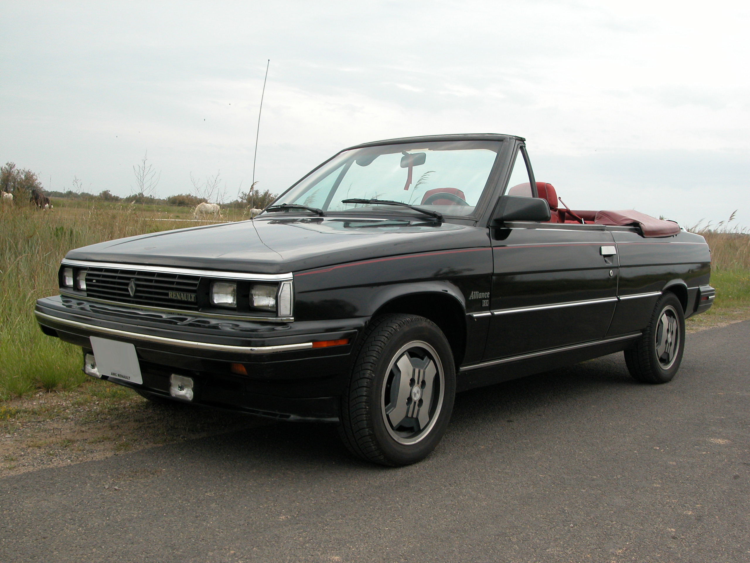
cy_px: 282
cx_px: 375
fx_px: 823
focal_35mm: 38
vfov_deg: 37.7
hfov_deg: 49.0
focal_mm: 9.7
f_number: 5.5
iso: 100
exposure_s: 1/307
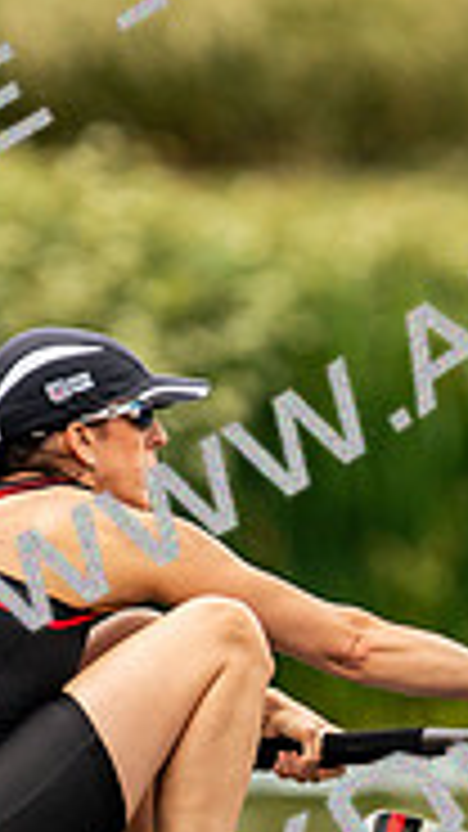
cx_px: 522
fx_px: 43172
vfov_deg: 1.1
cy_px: 645
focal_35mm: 1956
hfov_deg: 0.6
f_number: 6.3
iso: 500
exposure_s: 1/2000
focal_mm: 594
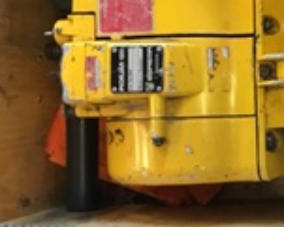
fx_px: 673
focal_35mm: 80
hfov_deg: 22.0
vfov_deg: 19.2
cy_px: 81
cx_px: 340
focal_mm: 3.3
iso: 200
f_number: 2.4
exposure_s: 1/24
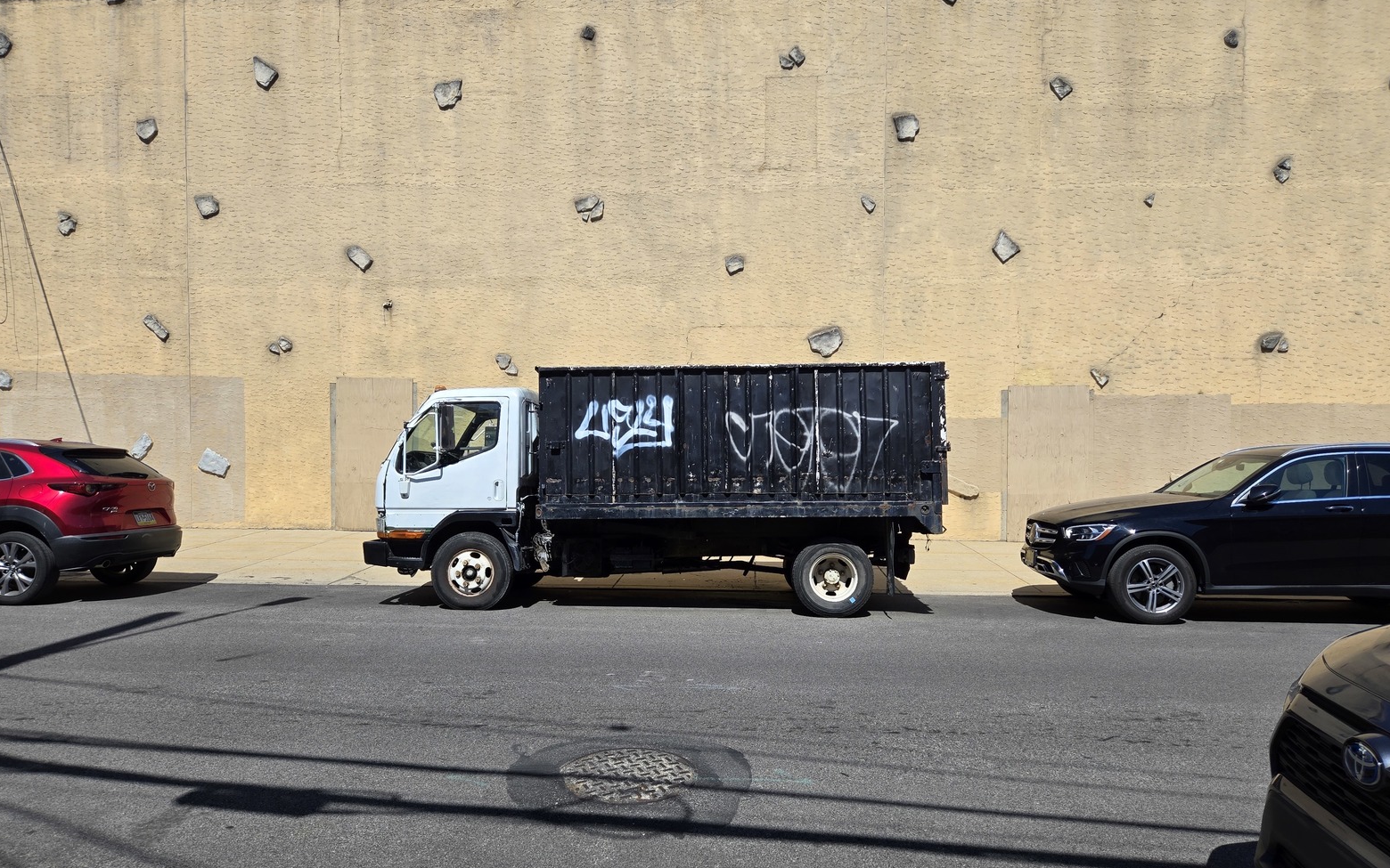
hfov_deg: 72.5
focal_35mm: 25
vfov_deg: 49.2
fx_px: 947
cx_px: 693
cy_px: 475
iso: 25
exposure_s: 1/2921
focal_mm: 5.4
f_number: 1.8
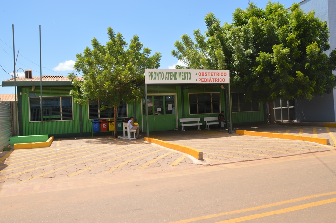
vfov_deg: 43.5
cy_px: 112
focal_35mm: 30
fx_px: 280
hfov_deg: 62.0
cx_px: 168
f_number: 9
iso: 100
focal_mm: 20
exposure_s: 1/200
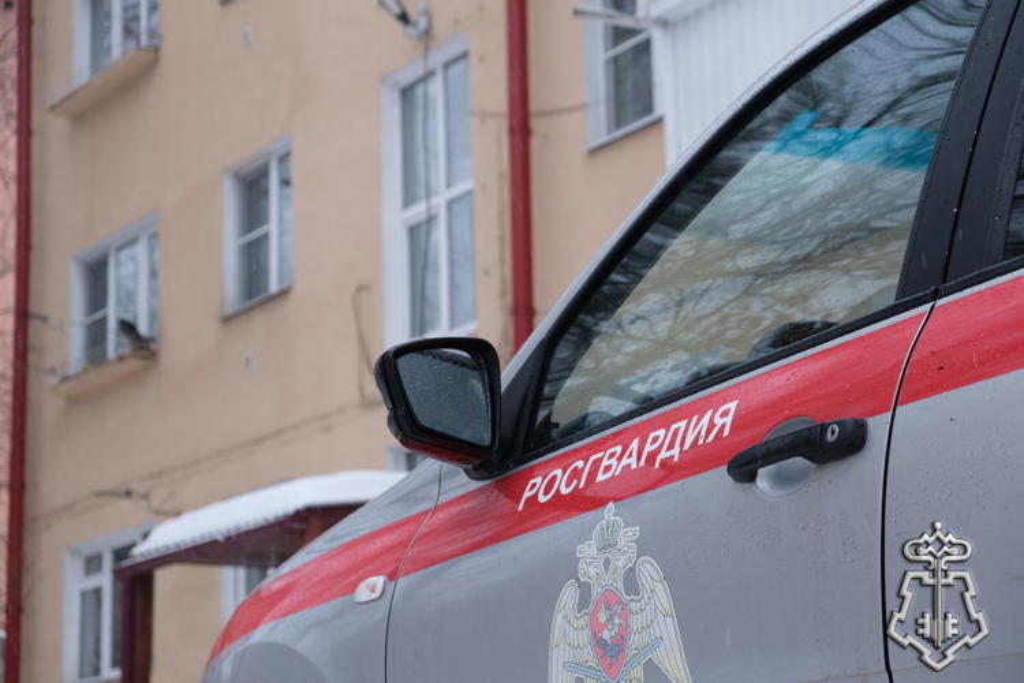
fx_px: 2076
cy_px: 342
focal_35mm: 73
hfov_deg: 27.7
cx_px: 512
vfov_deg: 18.7
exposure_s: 1/110
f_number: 5
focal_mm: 48.4
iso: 160
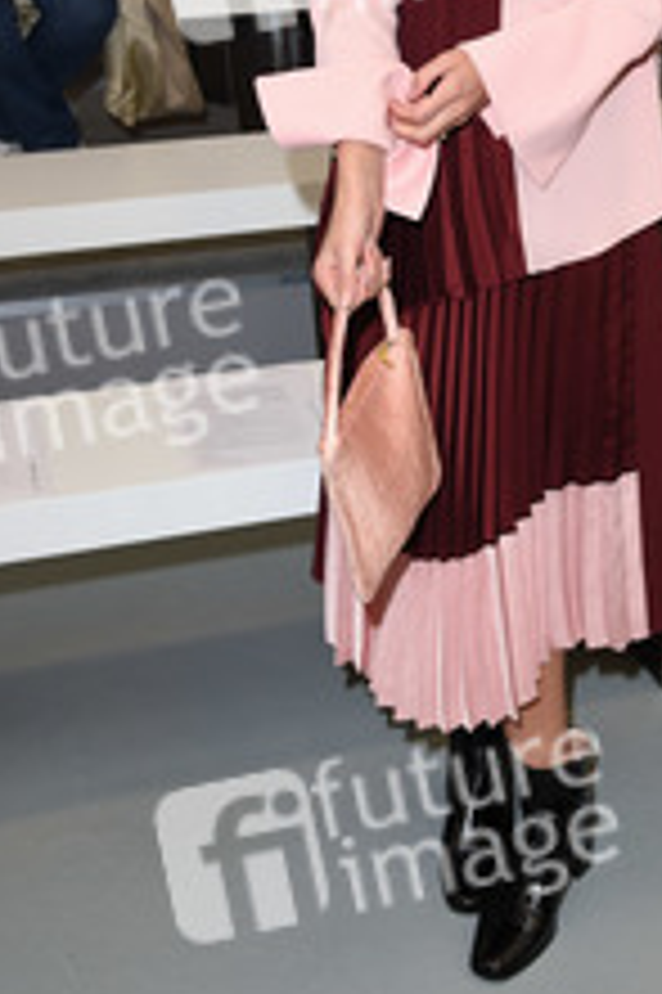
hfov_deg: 23.0
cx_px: 520
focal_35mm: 58
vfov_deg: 33.3
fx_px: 1602
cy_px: 162
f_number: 5.6
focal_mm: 32
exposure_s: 1/200
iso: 1250
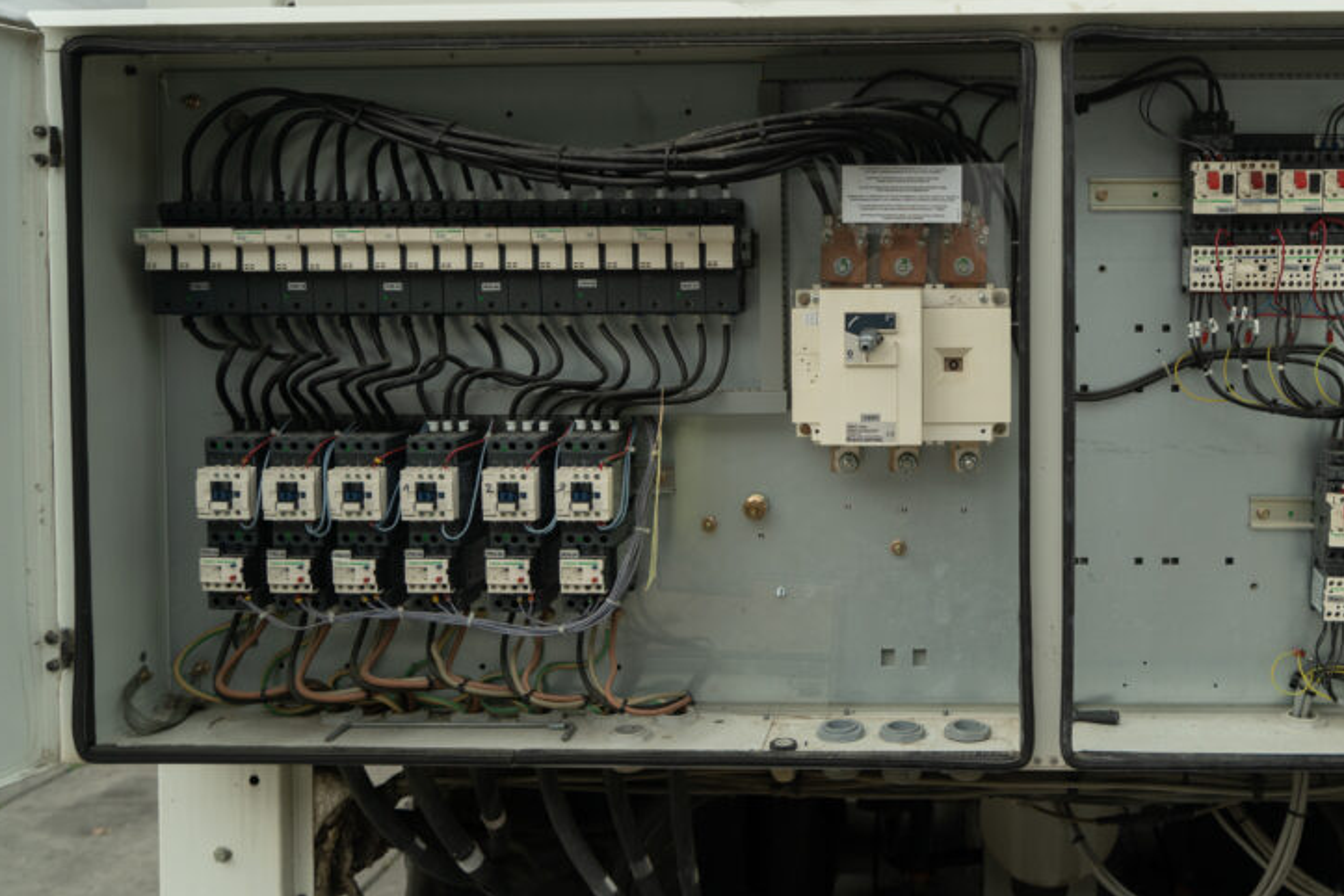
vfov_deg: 38.7
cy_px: 343
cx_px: 915
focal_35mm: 34
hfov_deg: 54.5
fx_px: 1269
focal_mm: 24
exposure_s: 1/320
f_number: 5
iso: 200
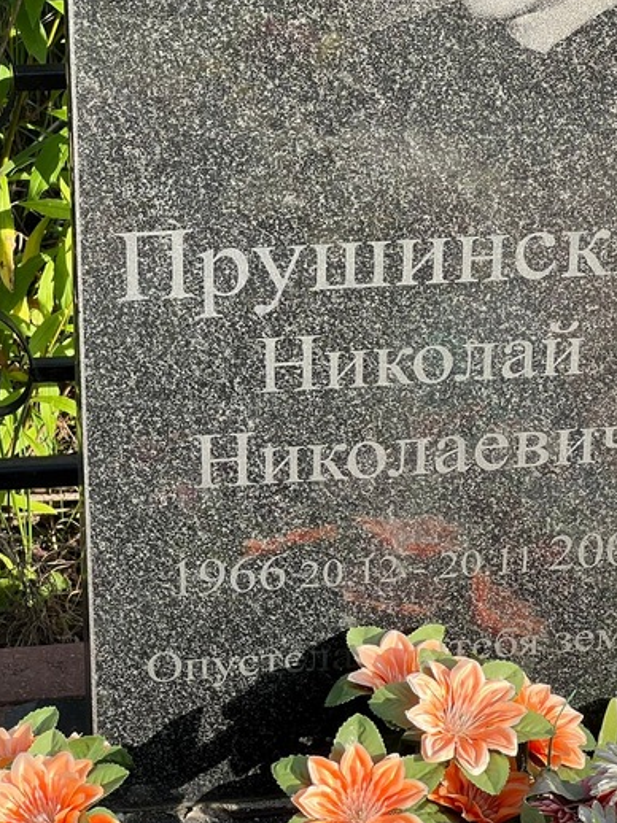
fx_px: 2830
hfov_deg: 12.4
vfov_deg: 16.6
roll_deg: -0.4
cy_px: 450
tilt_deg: -31.6
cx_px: 401
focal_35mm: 119
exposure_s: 1/234
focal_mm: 9
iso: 32
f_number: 2.8
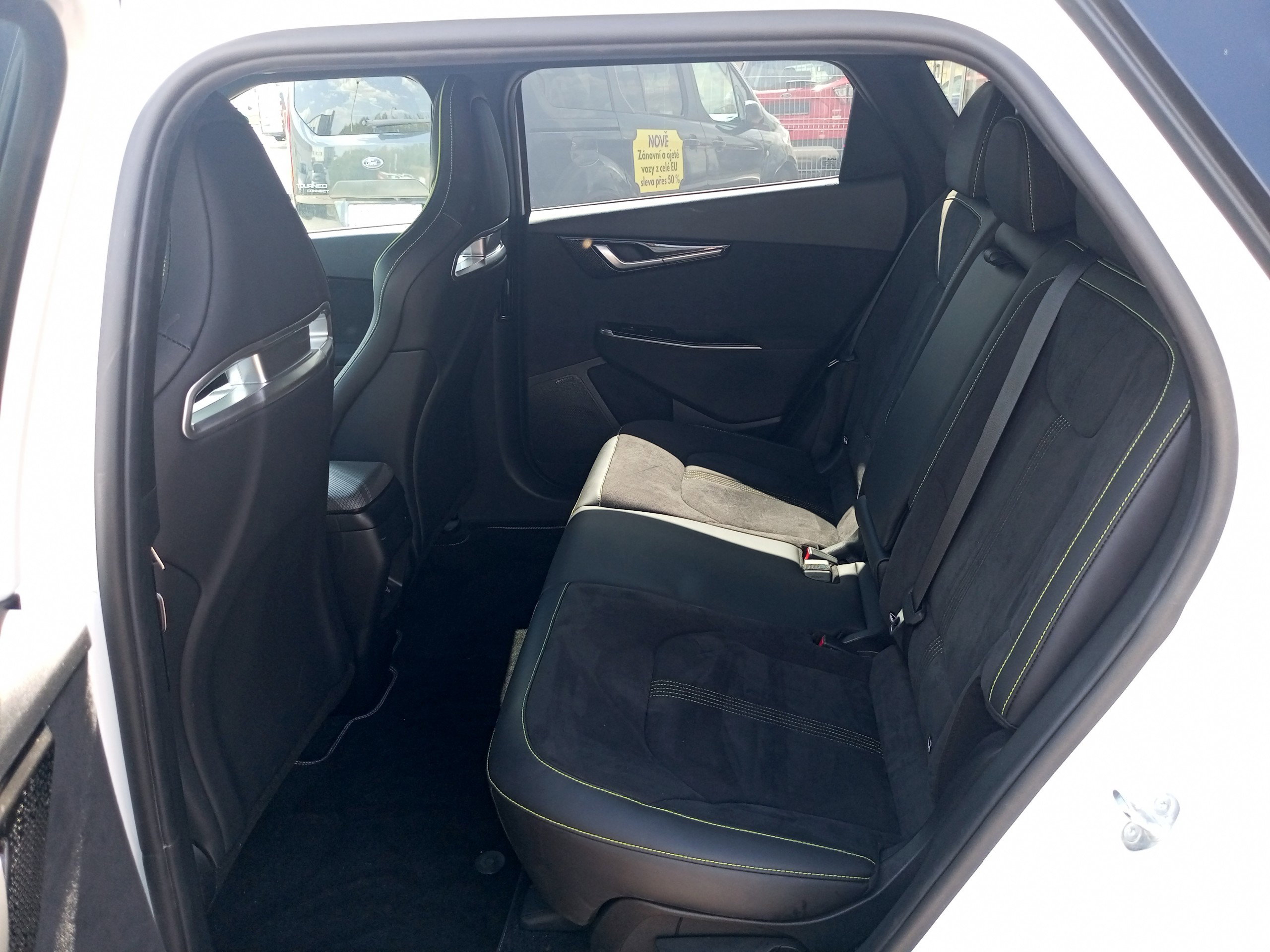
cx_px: 635
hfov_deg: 69.4
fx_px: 917
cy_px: 476
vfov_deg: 54.9
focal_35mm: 25
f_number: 1.79
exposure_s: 1/100
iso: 199
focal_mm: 4.69
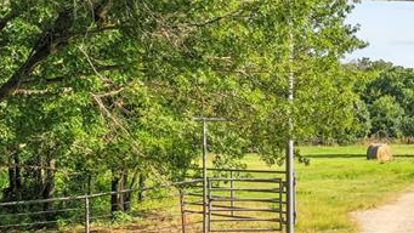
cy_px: 178
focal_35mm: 88
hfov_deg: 23.4
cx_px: 396
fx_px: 966
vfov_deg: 13.7
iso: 100
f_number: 4.5
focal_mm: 10.3
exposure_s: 1/120
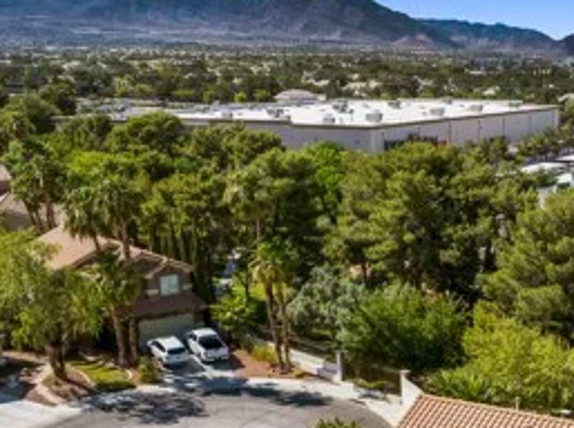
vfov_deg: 24.8
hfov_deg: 33.1
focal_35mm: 56
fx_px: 927
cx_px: 487
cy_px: 434
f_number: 2.8
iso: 110
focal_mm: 12.29
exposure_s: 1/240
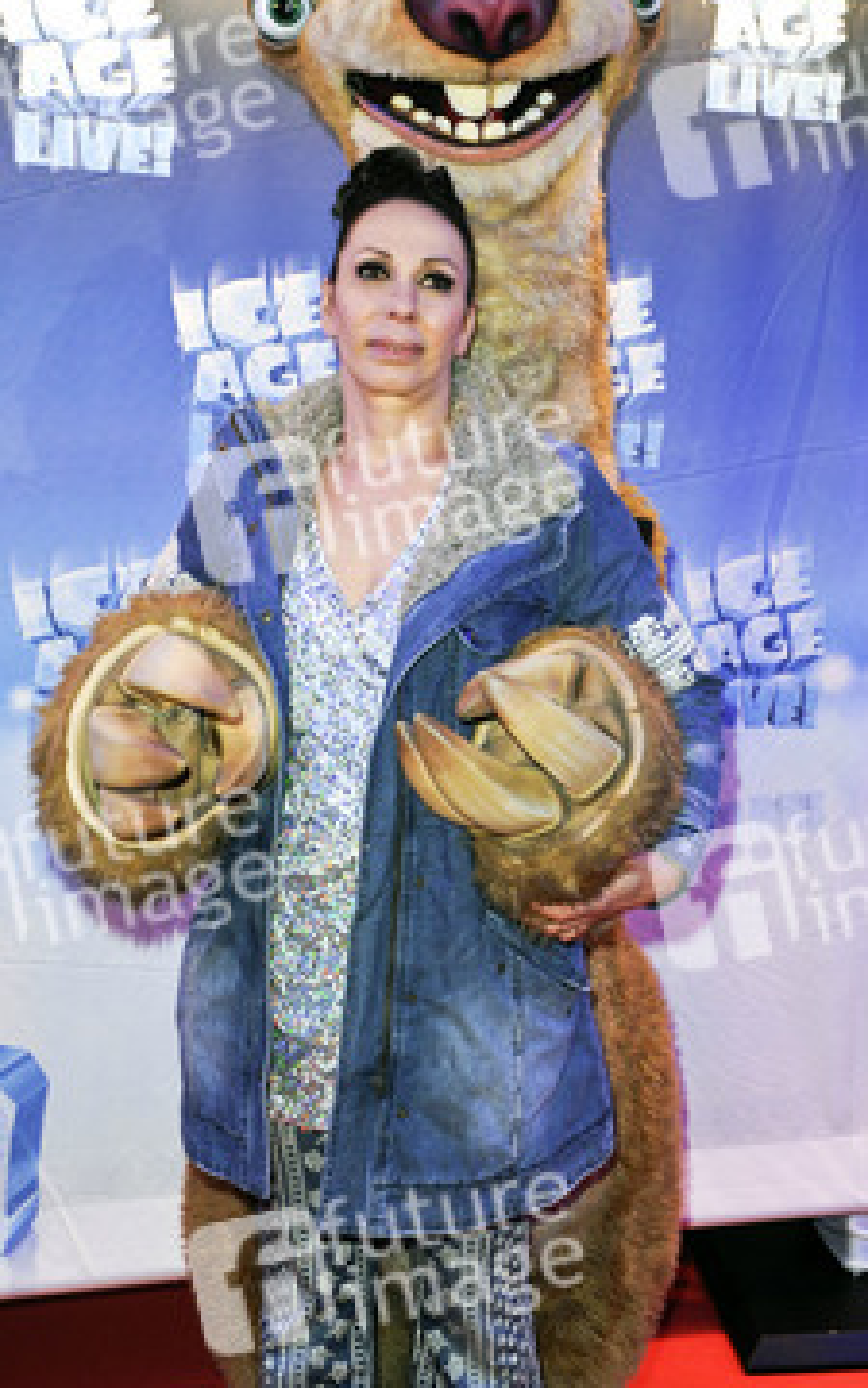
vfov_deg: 39.6
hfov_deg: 25.3
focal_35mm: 51
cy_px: 686
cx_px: 500
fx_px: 1930
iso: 1600
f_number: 5.6
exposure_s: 1/200
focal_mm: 45
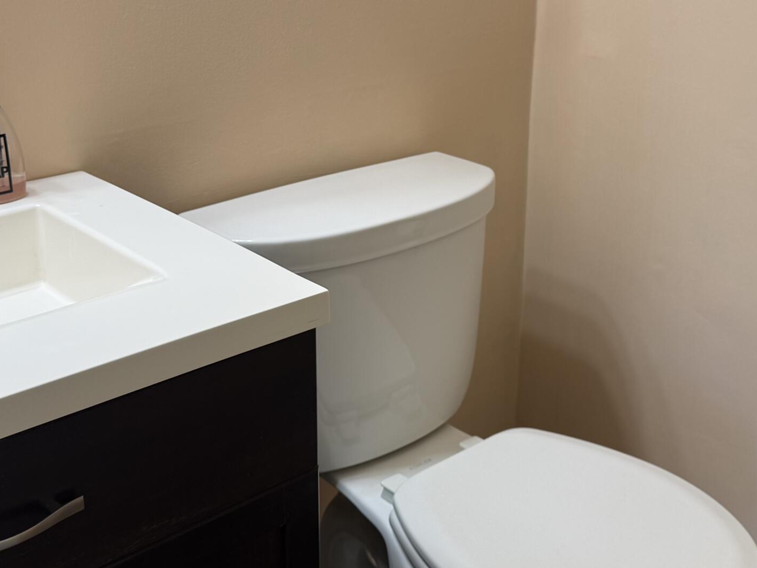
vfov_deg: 28.4
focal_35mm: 51
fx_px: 1115
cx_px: 365
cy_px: 209
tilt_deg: -17.7
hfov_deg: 37.5
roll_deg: +0.5
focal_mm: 6.76
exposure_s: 1/120
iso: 50
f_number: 1.78
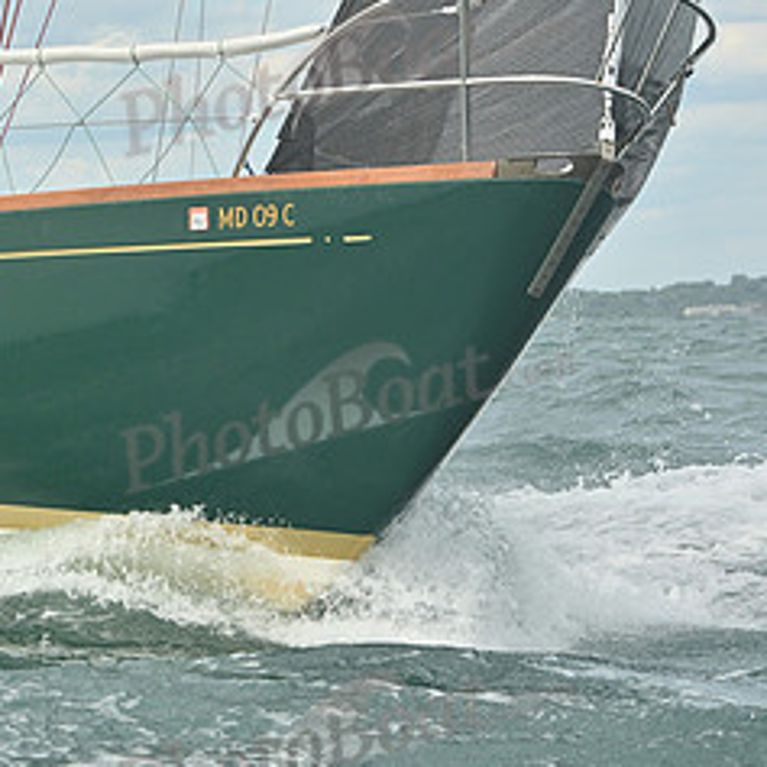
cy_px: 286
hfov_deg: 7.5
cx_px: -45
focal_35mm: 233
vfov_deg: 7.5
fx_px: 5841
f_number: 9
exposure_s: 1/1250
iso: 320
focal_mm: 112
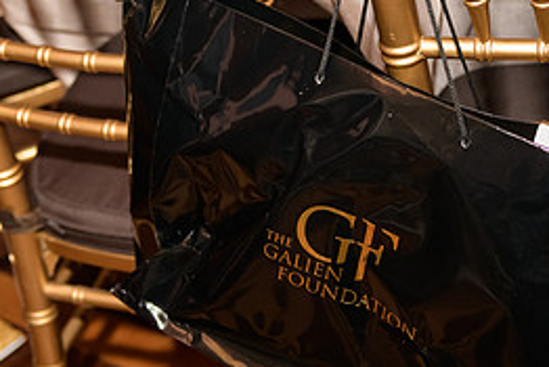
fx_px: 1282
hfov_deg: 23.8
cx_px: 438
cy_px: 154
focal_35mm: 84
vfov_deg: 16.3
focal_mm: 38
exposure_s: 1/100
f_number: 3.2
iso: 1000
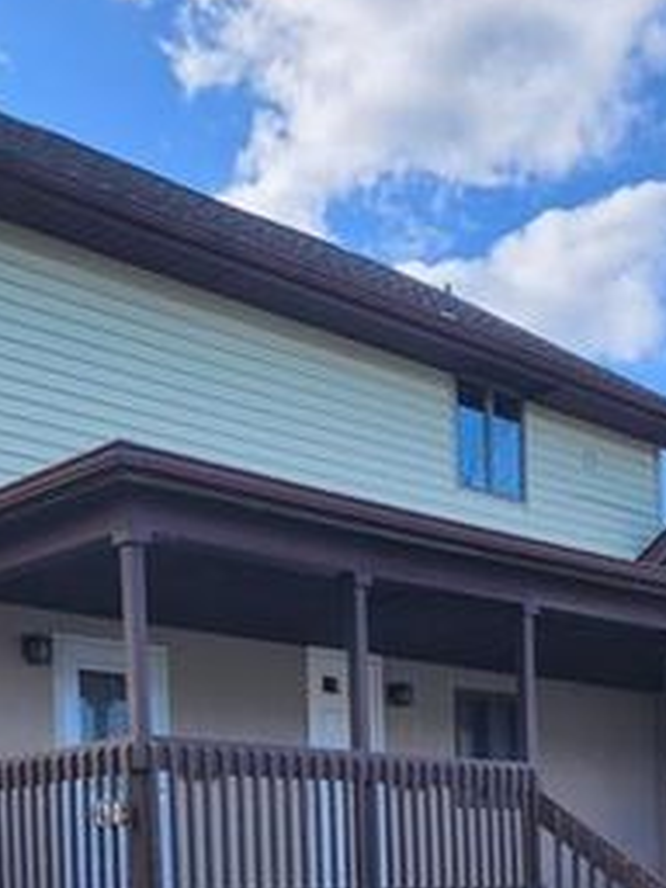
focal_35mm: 60
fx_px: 1539
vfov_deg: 29.5
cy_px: 938
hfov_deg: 24.4
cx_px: 278
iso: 12
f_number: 1.8
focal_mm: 6.4
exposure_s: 1/507
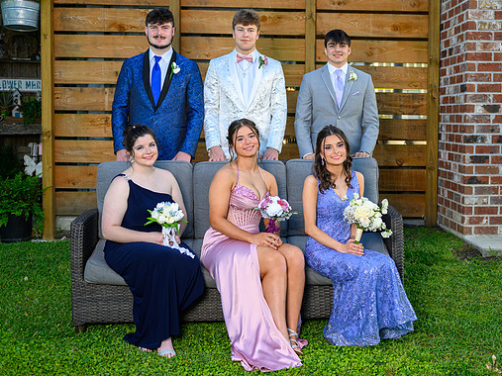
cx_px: 310
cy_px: 167
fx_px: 739
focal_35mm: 51
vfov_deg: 28.5
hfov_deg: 37.3
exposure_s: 1/250
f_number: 2.8
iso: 100
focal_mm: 38
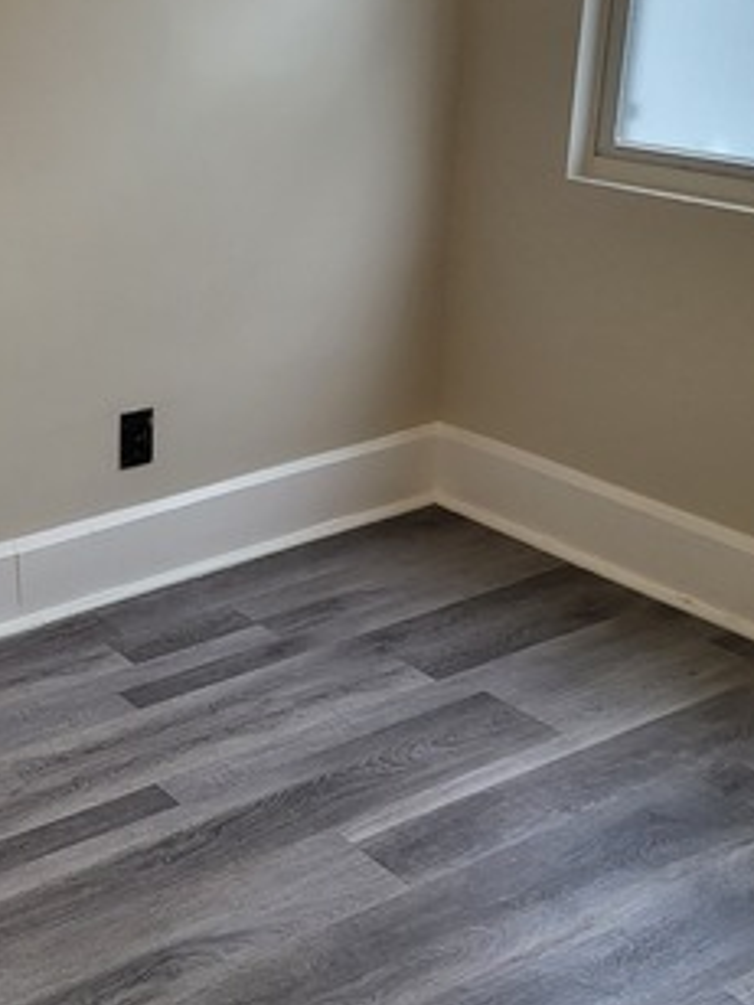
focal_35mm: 52
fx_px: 1510
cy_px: 439
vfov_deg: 36.8
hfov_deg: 26.9
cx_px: 52
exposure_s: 1/60
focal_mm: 5
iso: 250
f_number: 1.8
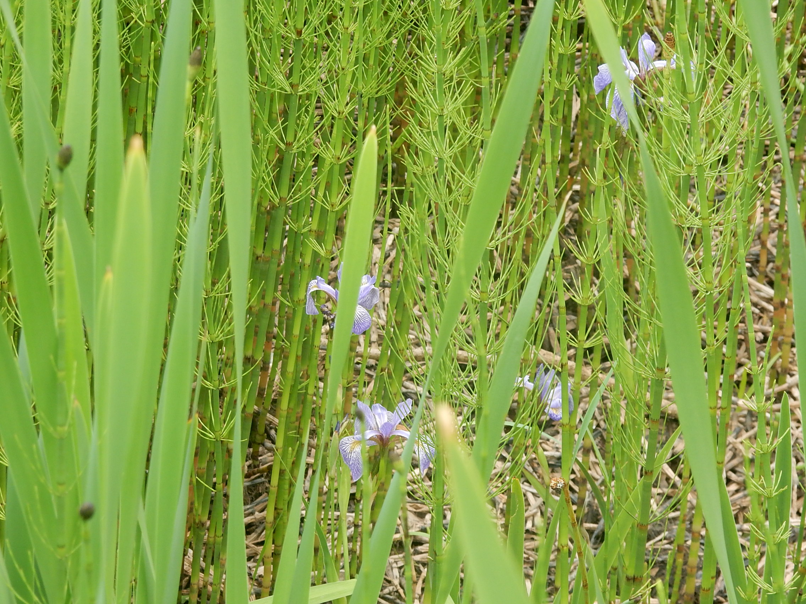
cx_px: 403
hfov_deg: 8.6
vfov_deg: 6.5
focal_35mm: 229
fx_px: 5332
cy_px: 302
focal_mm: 40.9
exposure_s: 1/60
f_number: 6.3
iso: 180
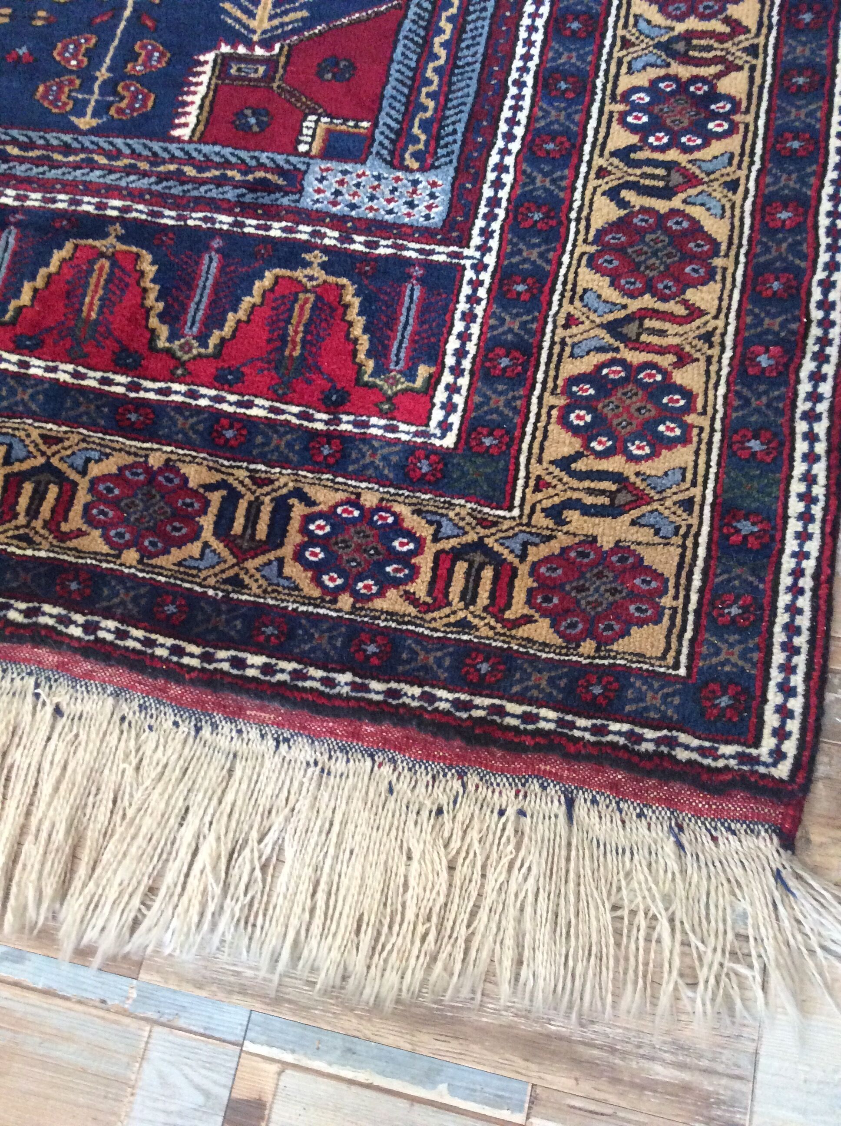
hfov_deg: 44.1
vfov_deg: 56.9
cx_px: 420
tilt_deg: -69.8
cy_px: 563
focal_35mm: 32
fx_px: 1039
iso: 320
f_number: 2.4
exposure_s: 1/25
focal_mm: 3.3
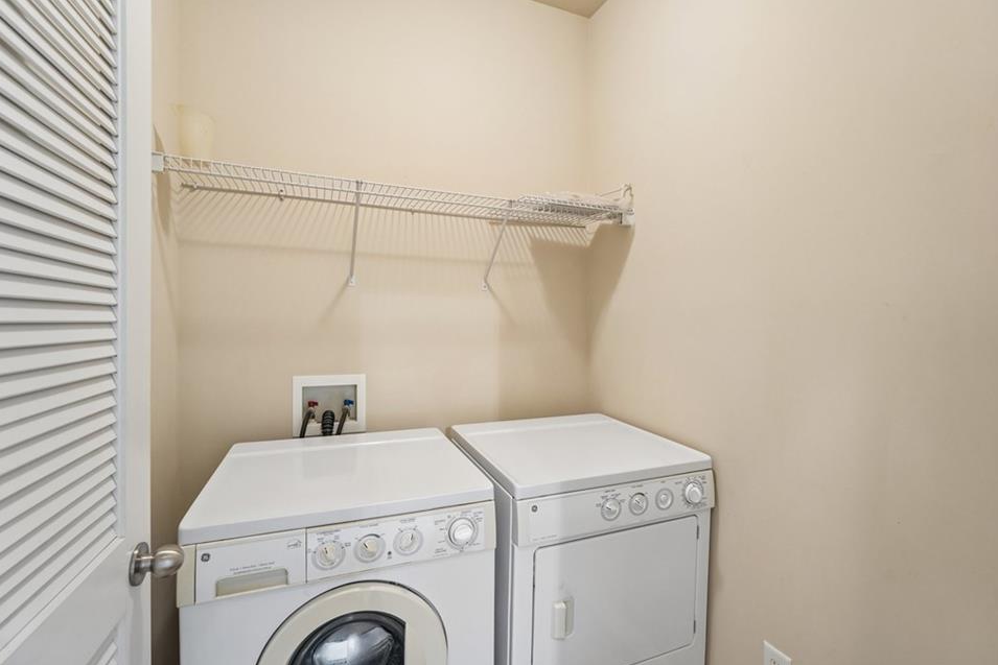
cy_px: 338
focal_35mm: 15
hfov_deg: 100.3
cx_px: 518
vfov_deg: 77.3
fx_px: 416
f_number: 8
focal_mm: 14
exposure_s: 1/3.33
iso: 320
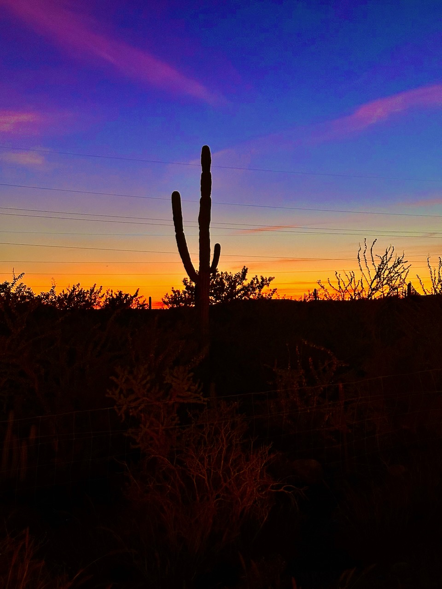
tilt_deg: +1.5
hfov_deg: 30.3
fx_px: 817
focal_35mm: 48
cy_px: 294
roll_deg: +1.5
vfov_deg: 39.7
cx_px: 221
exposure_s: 1/28
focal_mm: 6.86
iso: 640
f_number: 1.78
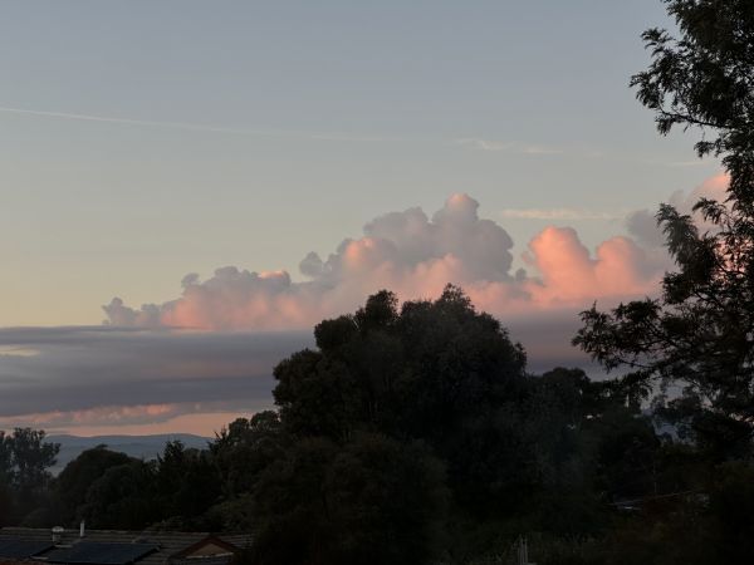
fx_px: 1677
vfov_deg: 19.1
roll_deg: -0.7
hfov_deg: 25.3
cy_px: 282
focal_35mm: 77
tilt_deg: +4.1
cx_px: 377
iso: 32
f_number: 2.8
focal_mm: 9
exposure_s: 1/128
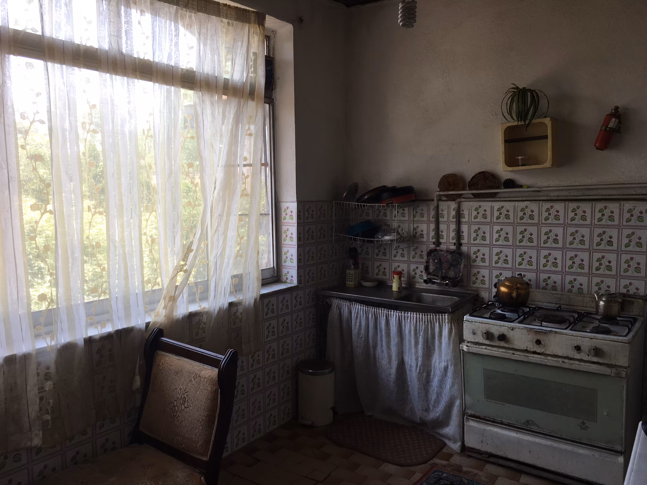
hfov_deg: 61.7
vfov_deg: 48.2
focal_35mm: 29
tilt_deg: -4.5
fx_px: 542
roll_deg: +0.7
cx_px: 324
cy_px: 242
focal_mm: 4.15
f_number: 2.2
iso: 25
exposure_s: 1/109
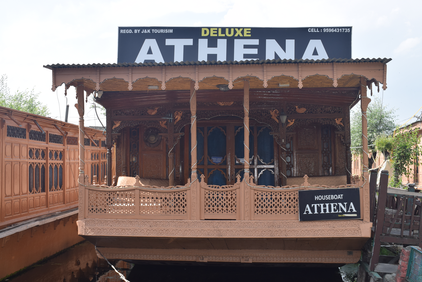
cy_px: 141
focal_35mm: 44
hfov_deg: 44.9
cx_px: 211
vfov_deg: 30.9
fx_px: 510
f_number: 10
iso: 200
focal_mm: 29
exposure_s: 1/200
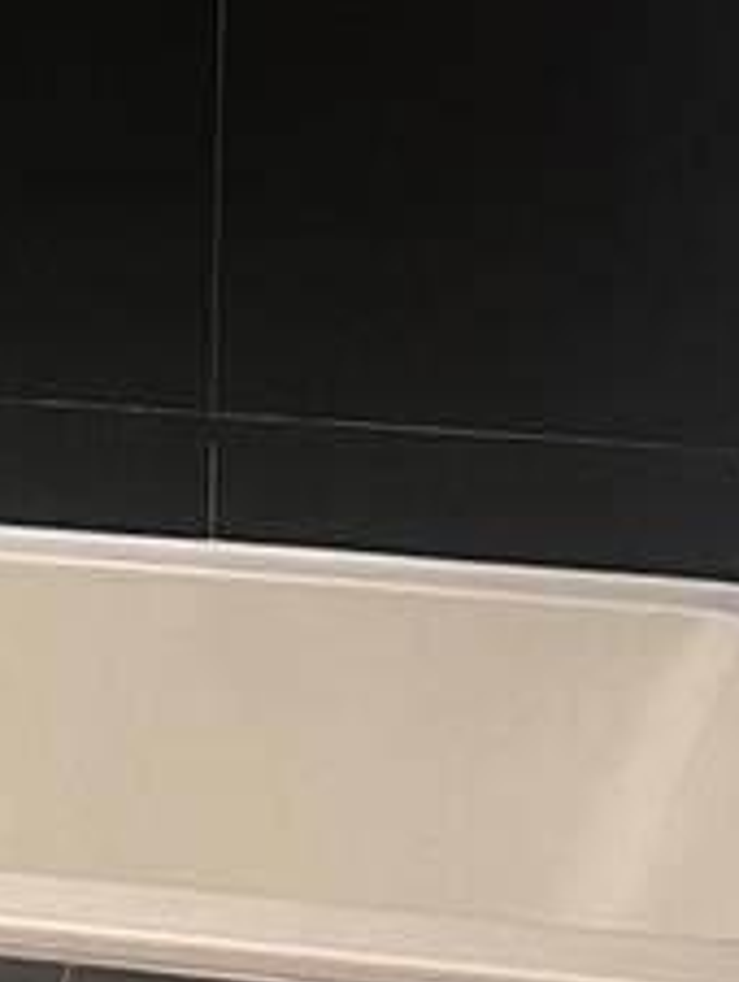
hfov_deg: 10.4
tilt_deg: -9.1
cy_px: -4
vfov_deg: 14.1
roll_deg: -0.2
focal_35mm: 138
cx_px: -352
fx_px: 3921
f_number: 1.5
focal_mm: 5.7
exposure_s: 1/60
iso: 200
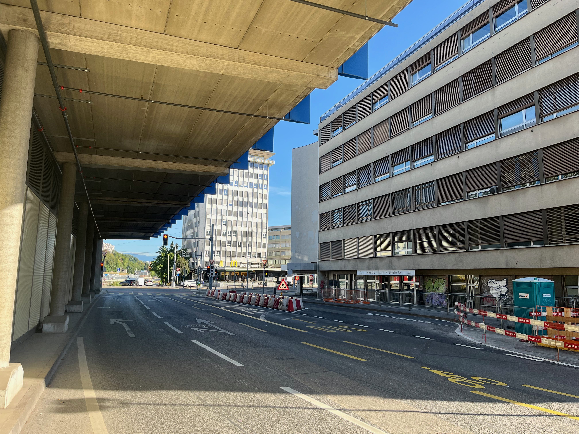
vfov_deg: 53.1
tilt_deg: +7.0
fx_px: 435
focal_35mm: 26
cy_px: 217
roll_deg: -1.1
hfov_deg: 67.3
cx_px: 290
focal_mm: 5.1
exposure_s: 1/710
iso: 50
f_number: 1.6
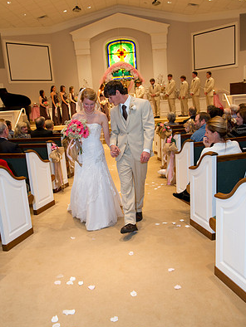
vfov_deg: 53.9
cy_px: 170
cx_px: 123
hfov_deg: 41.8
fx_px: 322
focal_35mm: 34
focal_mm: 31
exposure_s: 1/125
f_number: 4.5
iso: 1600
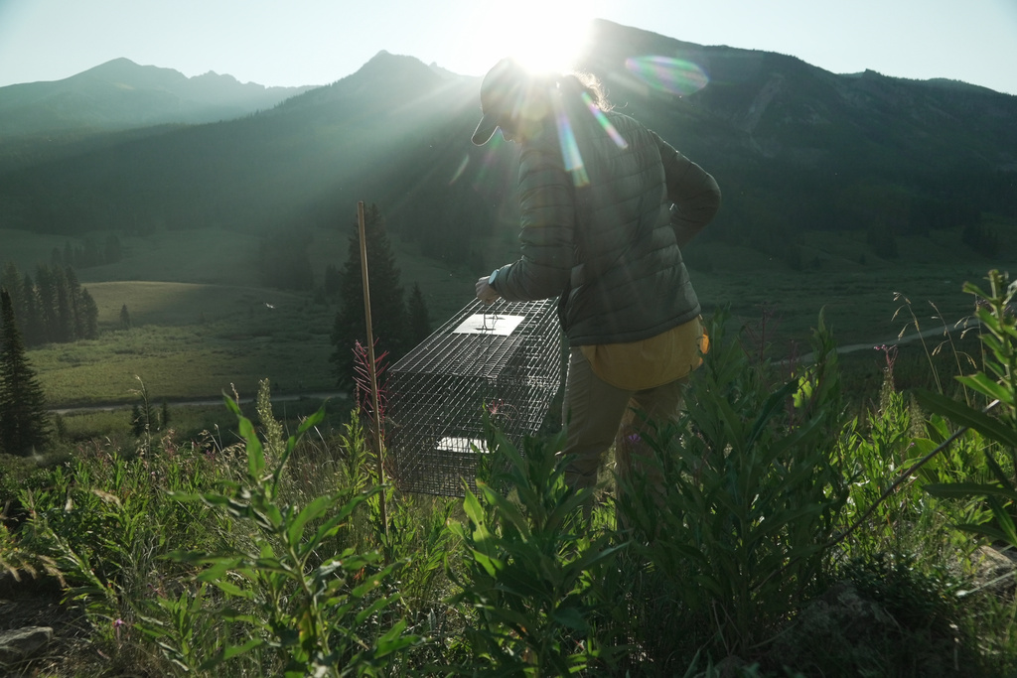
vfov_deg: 53.1
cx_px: 508
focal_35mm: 24
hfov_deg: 73.7
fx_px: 678
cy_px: 339
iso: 1600
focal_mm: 24
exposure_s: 1/1600
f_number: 6.3
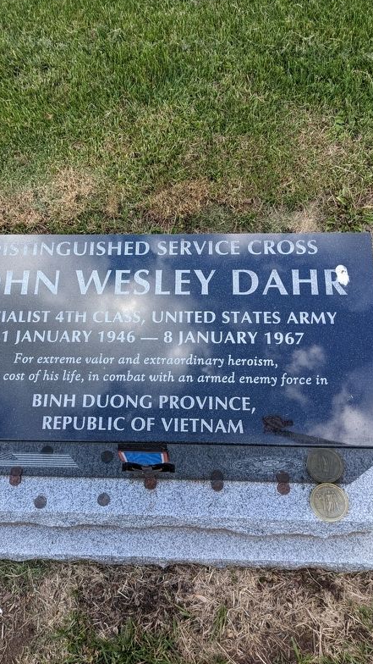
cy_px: 326
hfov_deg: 38.7
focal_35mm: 30
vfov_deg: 64.3
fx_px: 527
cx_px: 142
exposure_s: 1/312
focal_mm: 4.38
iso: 52
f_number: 1.73
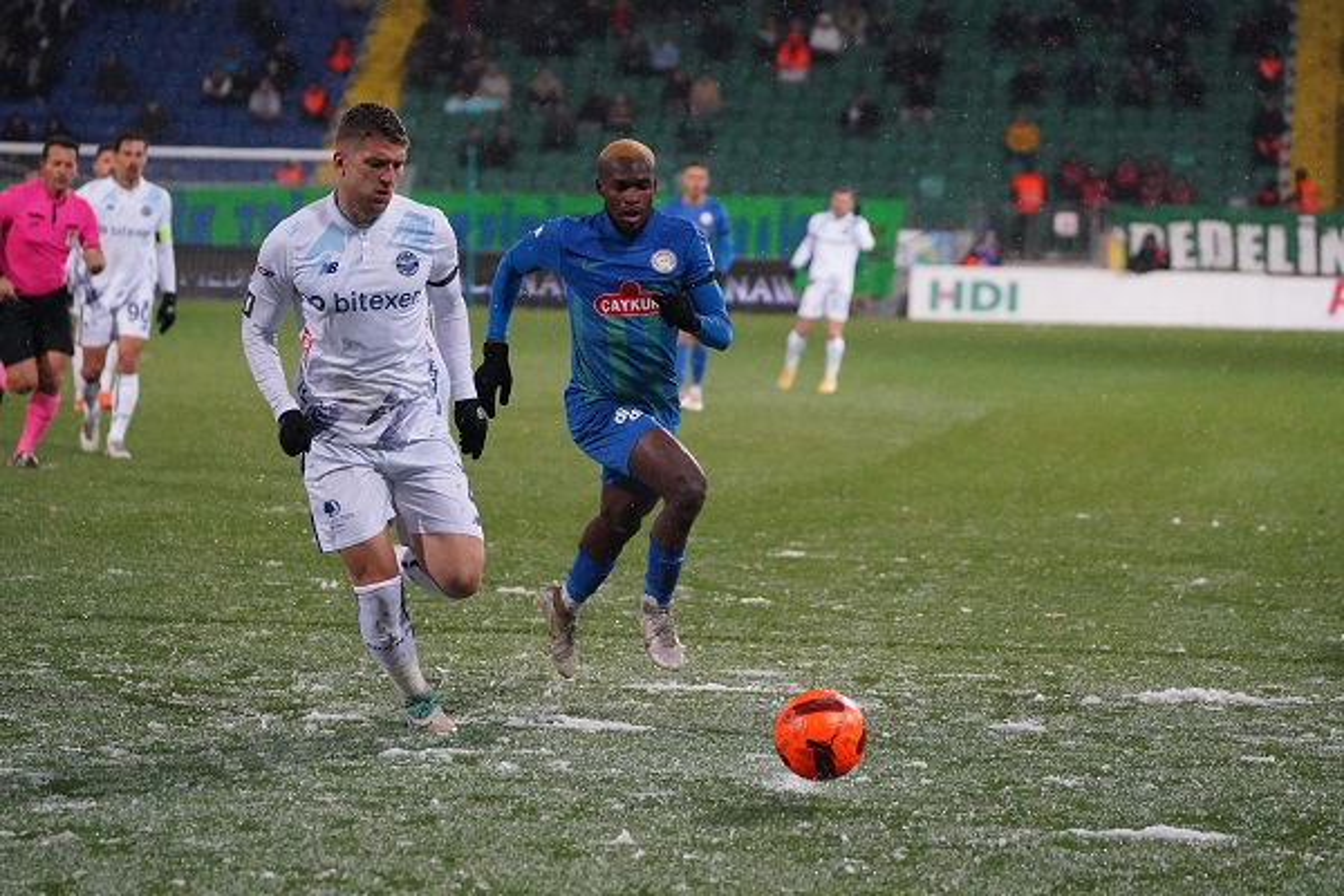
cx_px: 672
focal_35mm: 177
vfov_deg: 7.8
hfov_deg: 11.6
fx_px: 6607
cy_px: 448
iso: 12800
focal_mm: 177
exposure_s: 1/2000
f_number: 5.6
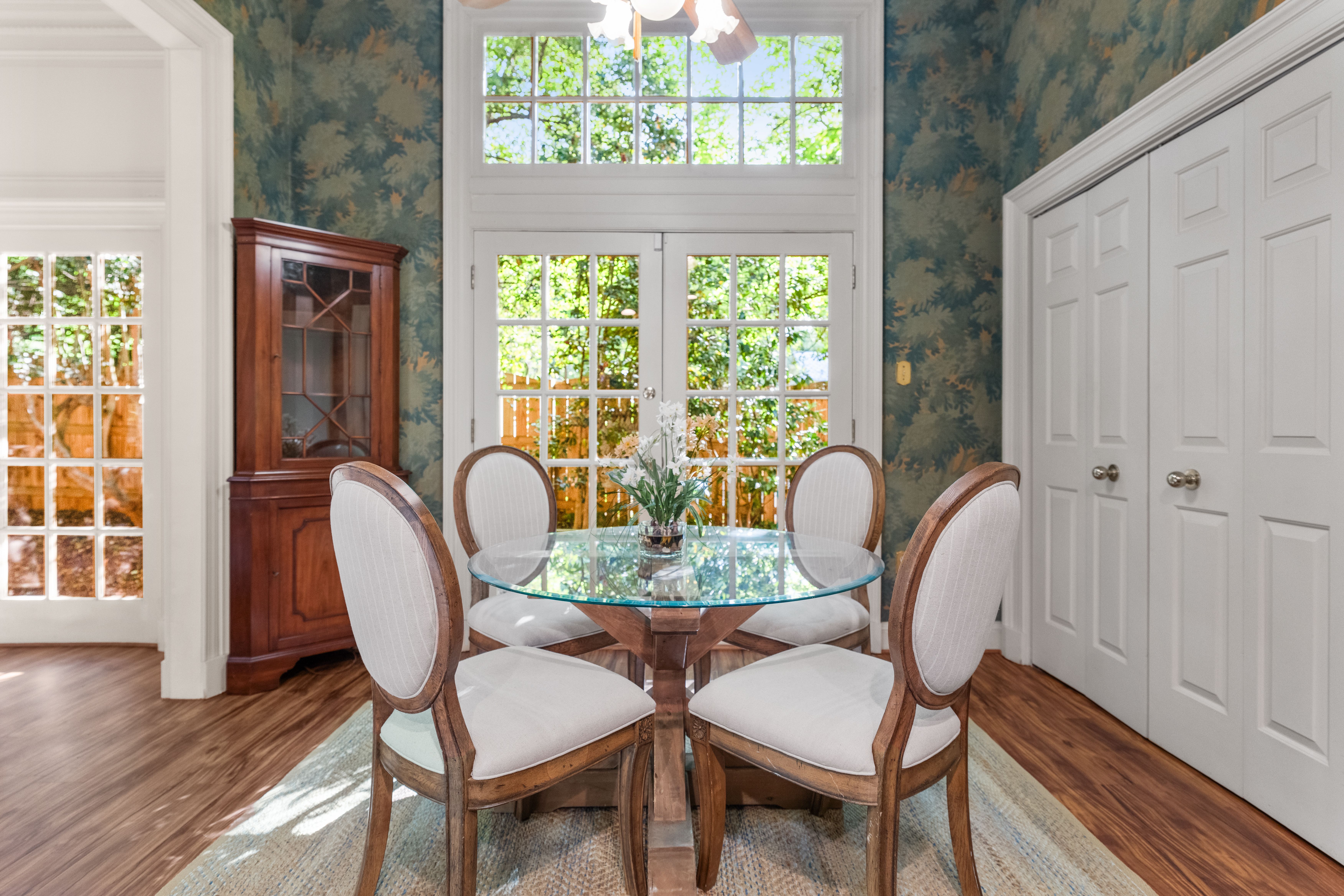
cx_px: 672
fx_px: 672
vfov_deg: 67.4
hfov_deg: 90.0
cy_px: 448
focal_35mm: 18
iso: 1250
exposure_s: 1/30
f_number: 3.2
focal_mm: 18
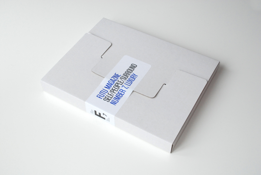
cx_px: 130
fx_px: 327
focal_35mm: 45
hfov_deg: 43.5
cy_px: 88
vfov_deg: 30.0
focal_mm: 30
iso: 800
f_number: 6.3
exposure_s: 1/100
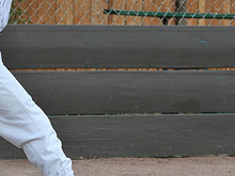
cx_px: 67
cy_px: 60
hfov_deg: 5.8
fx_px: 2315
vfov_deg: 4.4
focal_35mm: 341
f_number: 8
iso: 200
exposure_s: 1/250
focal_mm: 90
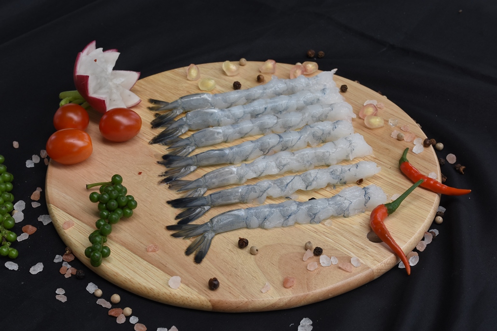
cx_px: 248
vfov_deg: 15.2
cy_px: 166
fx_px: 1243
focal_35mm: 90
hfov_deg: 22.6
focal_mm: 60
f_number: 14
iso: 400
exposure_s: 1/125
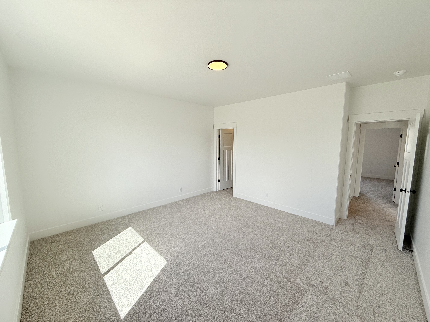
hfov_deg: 102.1
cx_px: 215
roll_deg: -0.5
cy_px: 161
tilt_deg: -5.7
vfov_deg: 85.7
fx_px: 174
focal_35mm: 14
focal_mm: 2.22
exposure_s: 1/258
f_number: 2.2
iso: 64
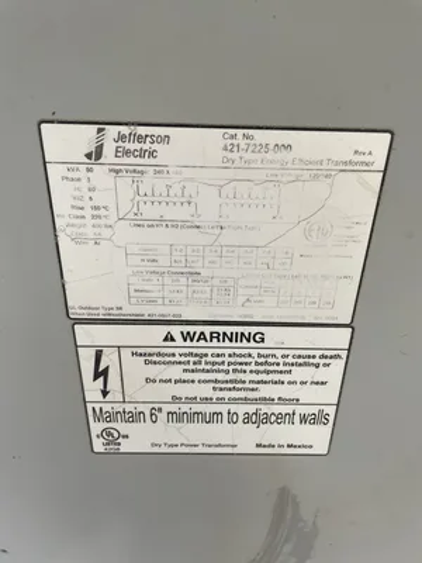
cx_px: 211
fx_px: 423
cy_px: 282
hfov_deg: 53.1
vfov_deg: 67.3
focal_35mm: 26
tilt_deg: -29.1
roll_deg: -2.2
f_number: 1.6
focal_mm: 4.2
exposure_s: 1/109
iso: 125
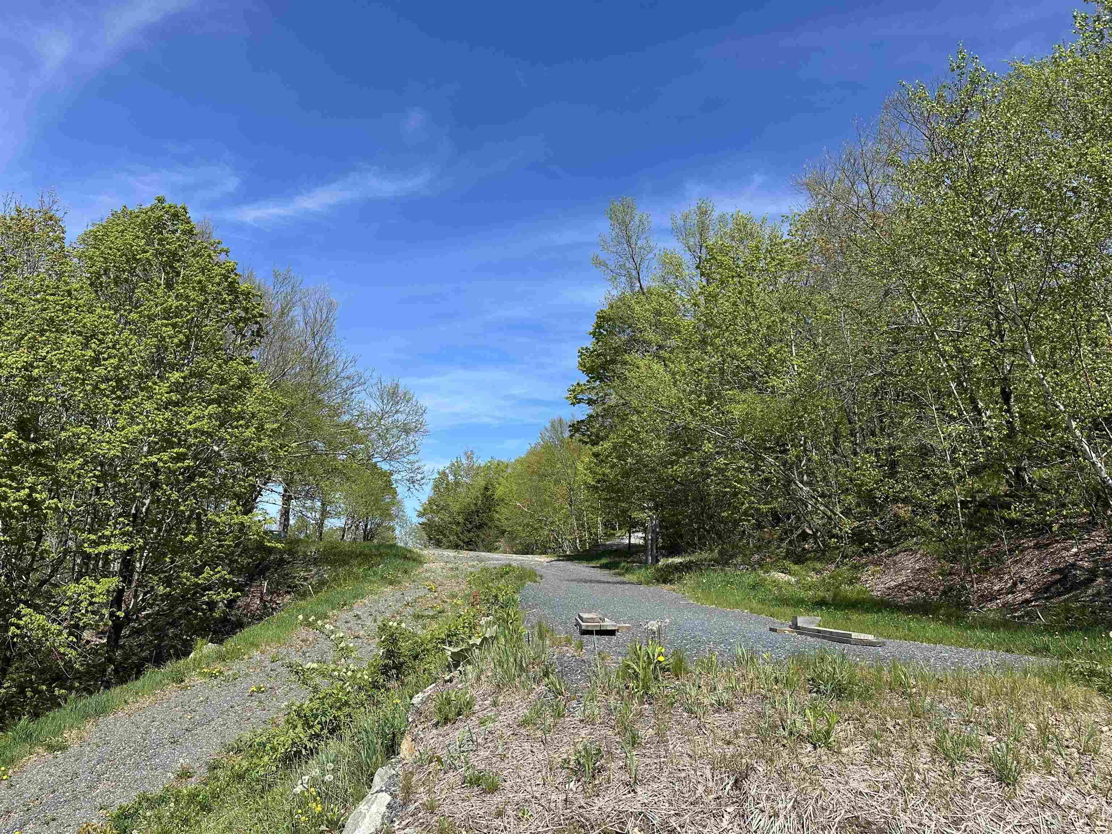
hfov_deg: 71.6
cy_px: 417
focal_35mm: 24
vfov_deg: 56.8
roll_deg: -2.9
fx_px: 771
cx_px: 556
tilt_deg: +13.2
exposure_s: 1/3472
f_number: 1.78
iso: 80
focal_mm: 6.86
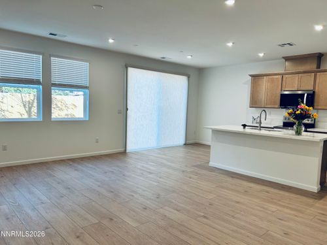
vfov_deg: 53.1
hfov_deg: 67.3
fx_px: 246
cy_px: 122
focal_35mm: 26
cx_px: 164
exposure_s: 1/120
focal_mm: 5.7
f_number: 1.5
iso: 50
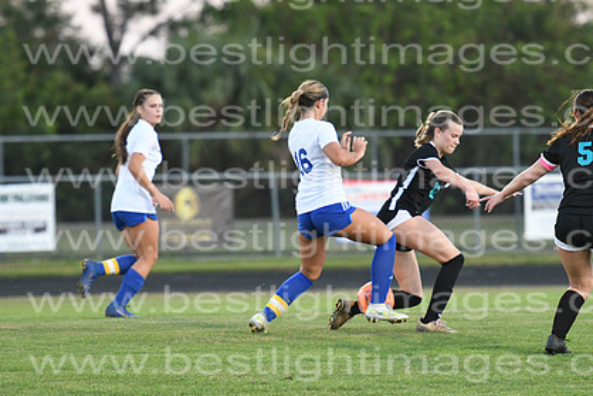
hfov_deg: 5.5
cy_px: 209
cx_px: 349
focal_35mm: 375
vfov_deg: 3.7
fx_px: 6179
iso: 2000
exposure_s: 1/800
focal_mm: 180
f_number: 2.8
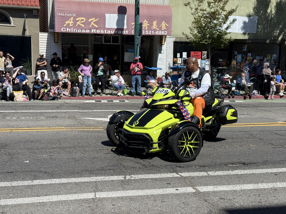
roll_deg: -2.0
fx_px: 397
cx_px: 143
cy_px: 107
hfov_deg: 39.7
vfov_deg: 30.3
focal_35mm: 48
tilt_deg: -7.0
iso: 80
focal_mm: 6.76
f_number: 1.78
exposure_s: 1/4878
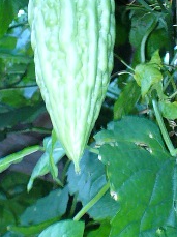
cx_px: 79
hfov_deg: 10.6
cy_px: 92
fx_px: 957
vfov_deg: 14.1
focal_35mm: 140
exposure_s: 1/30
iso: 200
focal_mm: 6.1
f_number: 2.8
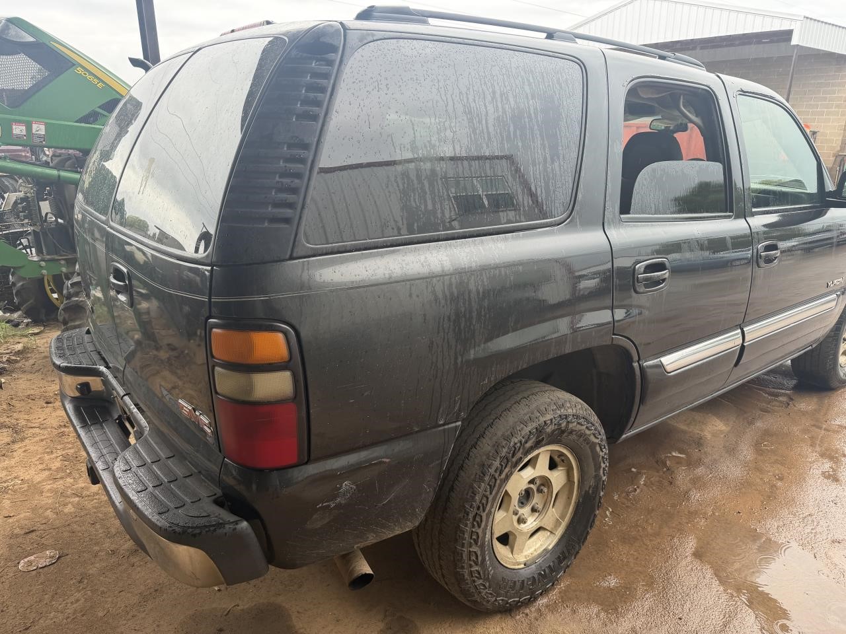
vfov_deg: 56.8
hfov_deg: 71.6
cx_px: 423
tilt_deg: -17.2
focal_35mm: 24
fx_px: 587
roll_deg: -0.6
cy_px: 317
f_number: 1.78
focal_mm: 6.76
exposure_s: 1/253
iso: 80
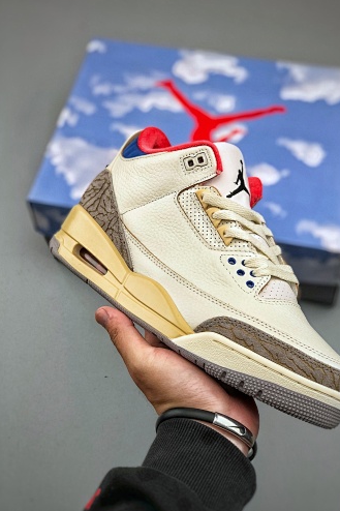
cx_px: 190
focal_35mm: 60
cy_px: 256
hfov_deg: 22.6
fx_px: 851
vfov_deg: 33.4
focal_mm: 6.6
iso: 20
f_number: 2.8
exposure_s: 1/100
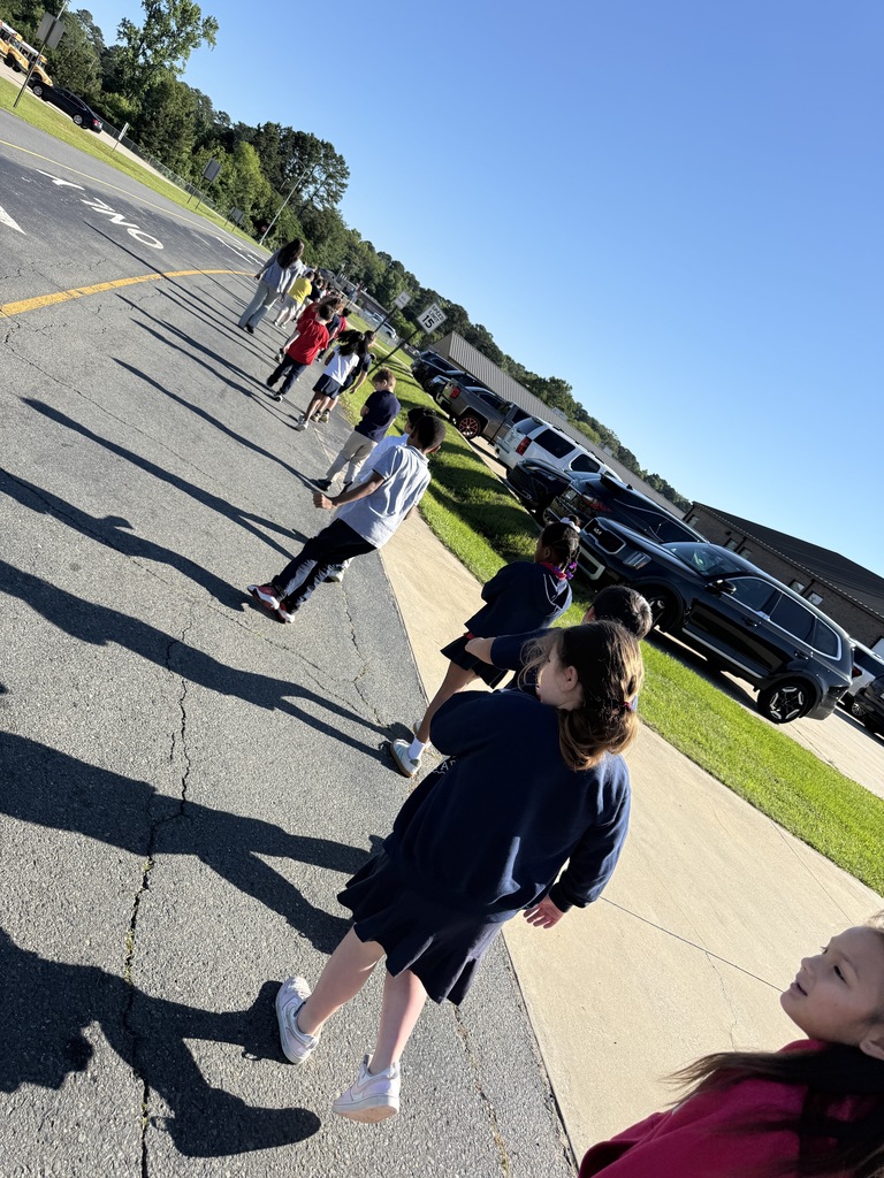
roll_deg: -38.7
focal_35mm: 24
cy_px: 589
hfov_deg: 56.8
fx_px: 817
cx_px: 442
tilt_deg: -13.6
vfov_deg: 71.6
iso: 80
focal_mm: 6.76
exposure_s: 1/4405
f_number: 1.78
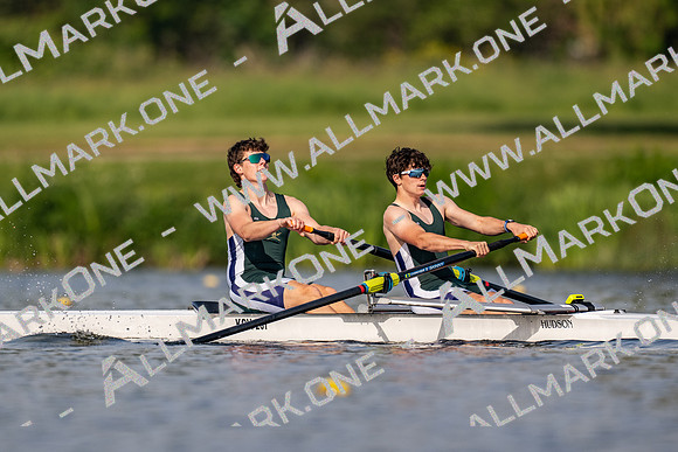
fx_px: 16962
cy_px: 226
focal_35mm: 900
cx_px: 339
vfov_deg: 1.5
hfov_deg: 2.3
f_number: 4
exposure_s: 1/2500
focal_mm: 600
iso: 200
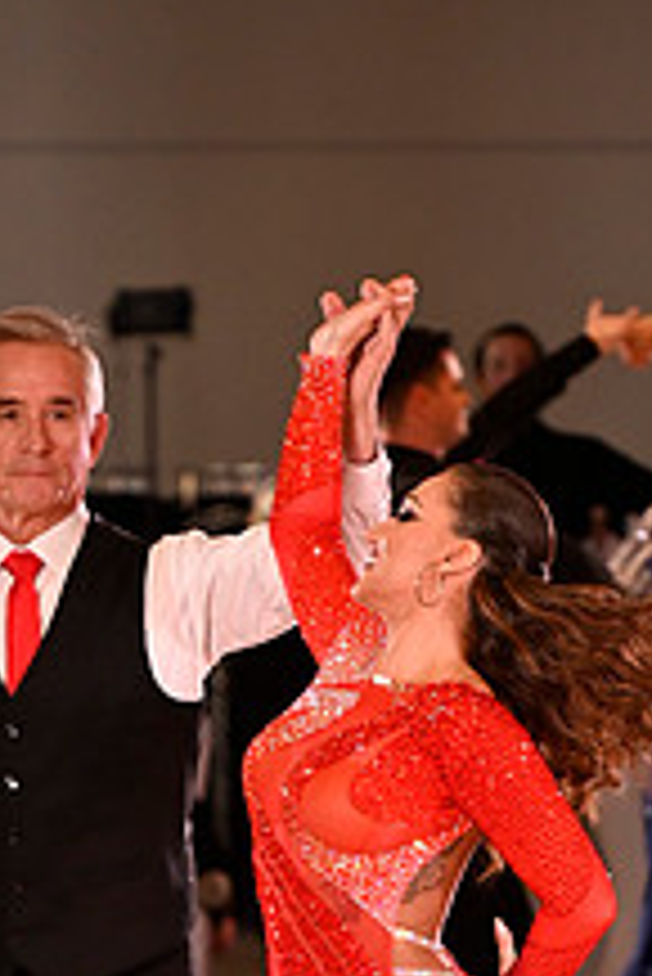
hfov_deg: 3.7
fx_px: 10143
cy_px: 1250
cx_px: 286
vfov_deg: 5.5
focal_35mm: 374
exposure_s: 1/200
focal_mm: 140
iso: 2000
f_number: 5
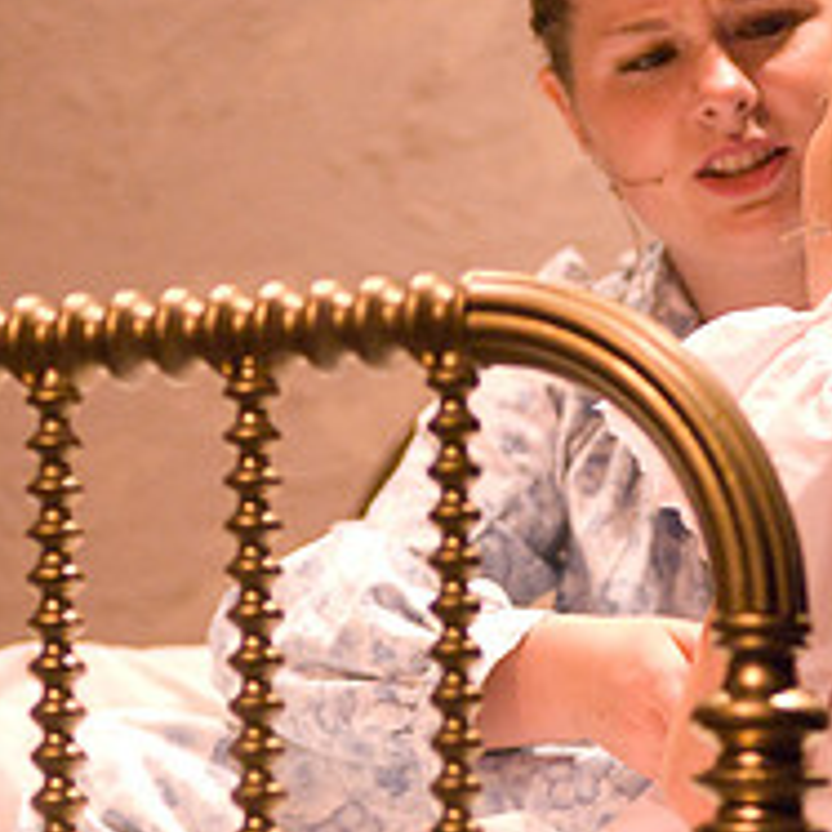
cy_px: 245
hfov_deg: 3.0
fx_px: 15645
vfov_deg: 3.0
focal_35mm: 575
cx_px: 387
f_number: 2.8
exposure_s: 1/125
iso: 1600
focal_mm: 145
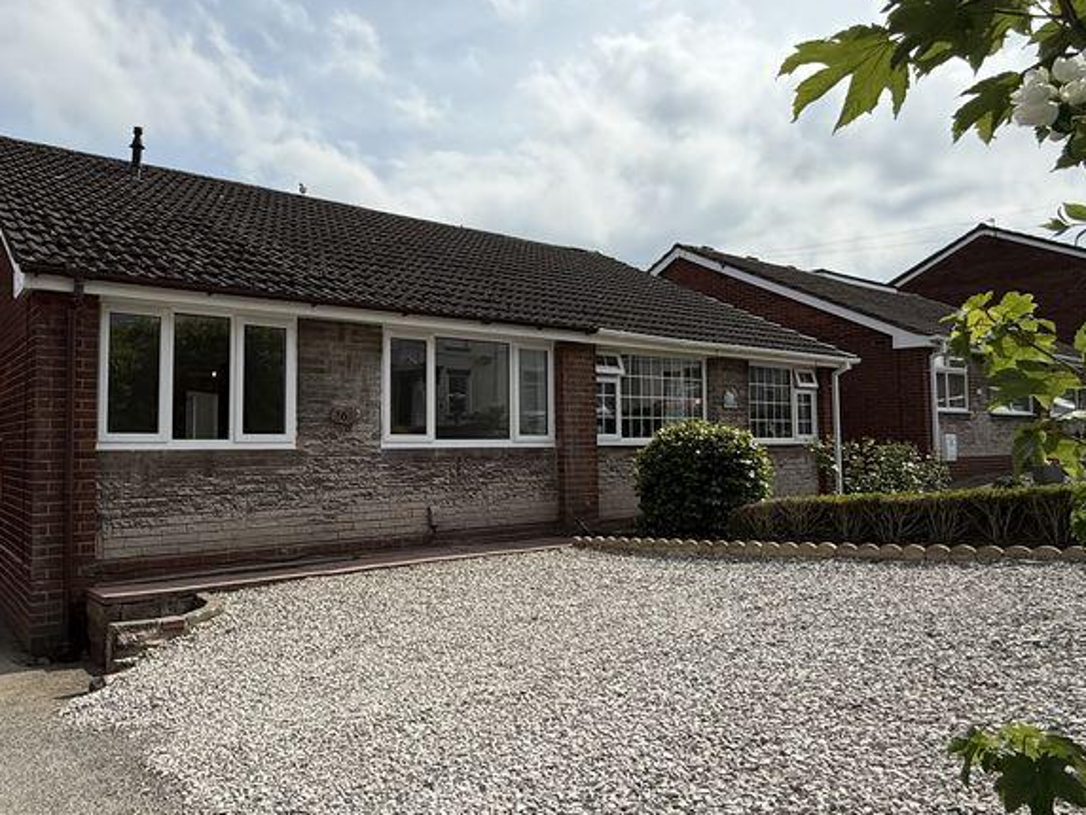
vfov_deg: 54.9
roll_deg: -0.8
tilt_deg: +3.2
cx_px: 392
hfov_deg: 68.1
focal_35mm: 25
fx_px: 784
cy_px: 396
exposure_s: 1/2976
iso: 50
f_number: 2.2
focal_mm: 2.22
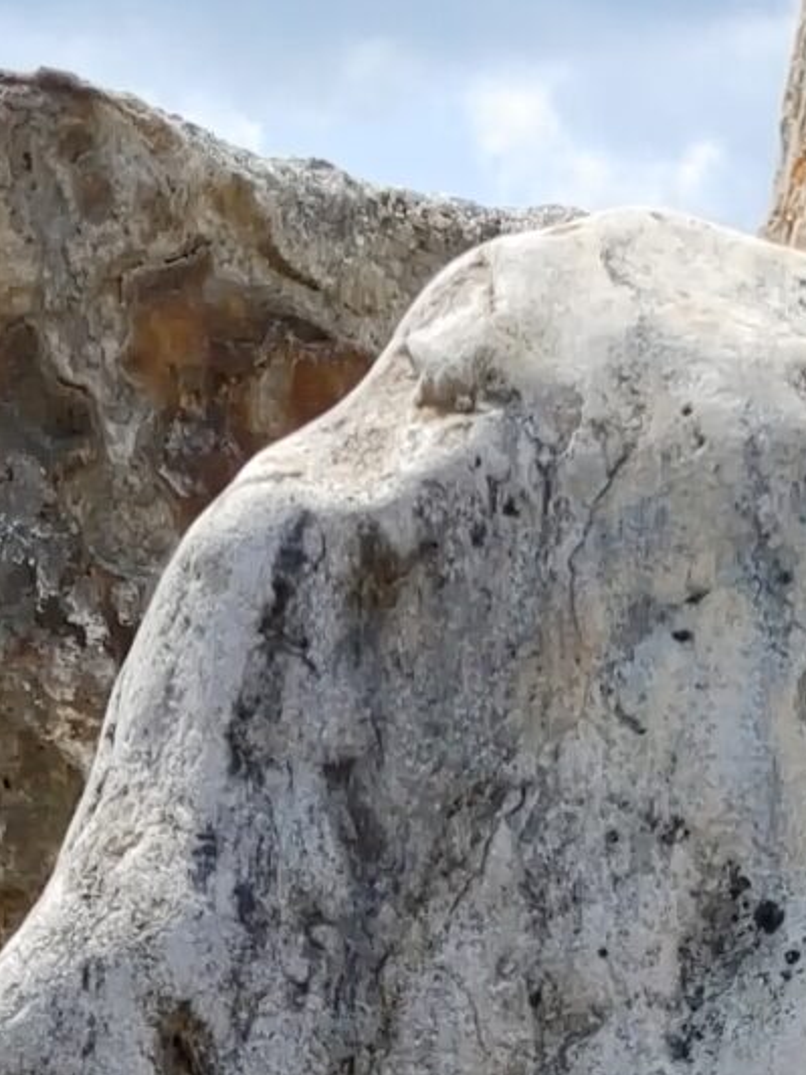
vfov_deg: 12.7
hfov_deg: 11.8
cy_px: 2485
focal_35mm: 125
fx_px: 3881
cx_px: 606
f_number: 1.8
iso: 50
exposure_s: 1/1818
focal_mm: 4.81
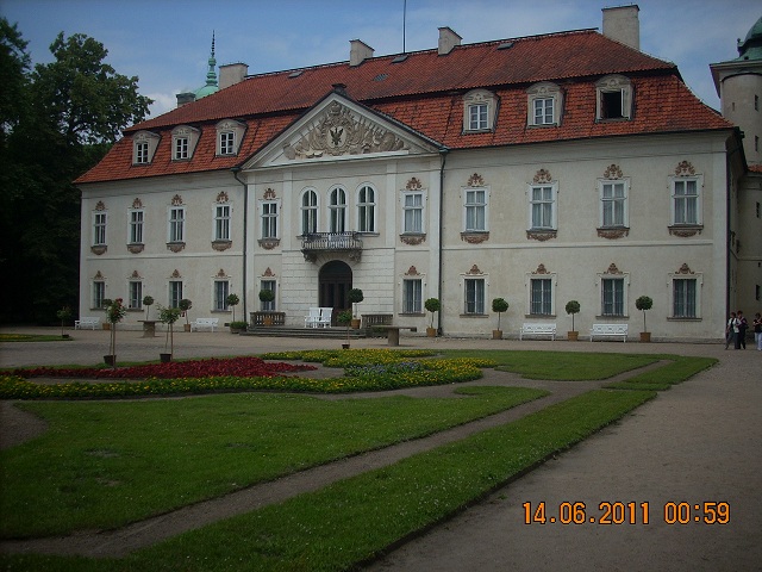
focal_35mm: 37
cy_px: 286
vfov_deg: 38.7
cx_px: 381
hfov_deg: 50.1
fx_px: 814
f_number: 5.6
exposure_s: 1/420
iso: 64
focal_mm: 6.2
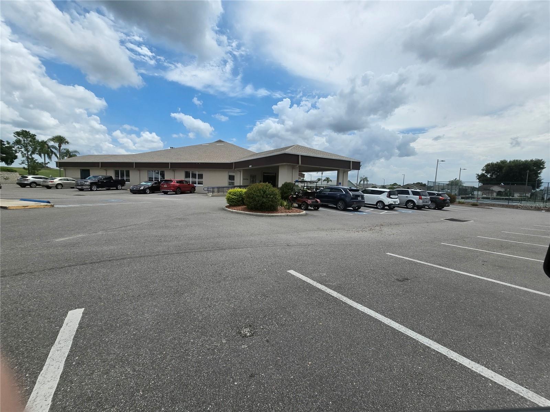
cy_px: 206
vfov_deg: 89.9
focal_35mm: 13
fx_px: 207
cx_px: 275
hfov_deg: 106.2
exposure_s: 1/4199
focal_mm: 2.2
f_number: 2.2
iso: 50
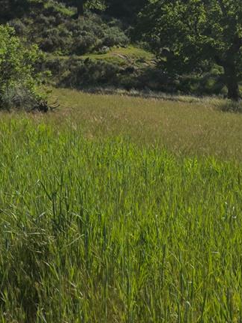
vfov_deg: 23.4
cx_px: 169
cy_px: -2
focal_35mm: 80
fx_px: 746
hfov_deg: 18.4
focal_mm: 6.3
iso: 80
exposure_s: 1/7944
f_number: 1.7
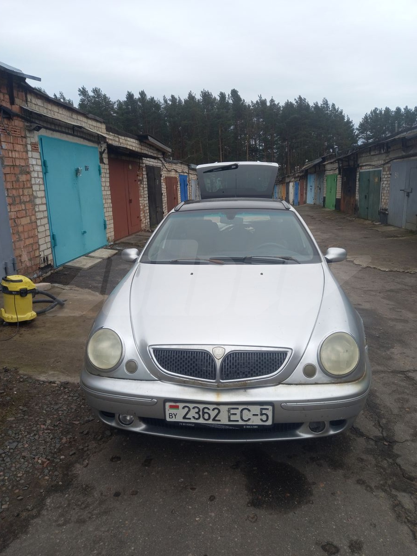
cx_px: 208
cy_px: 278
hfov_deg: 54.9
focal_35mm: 25
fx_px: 402
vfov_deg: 69.4
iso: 25
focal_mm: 4.6
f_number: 2
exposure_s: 1/154
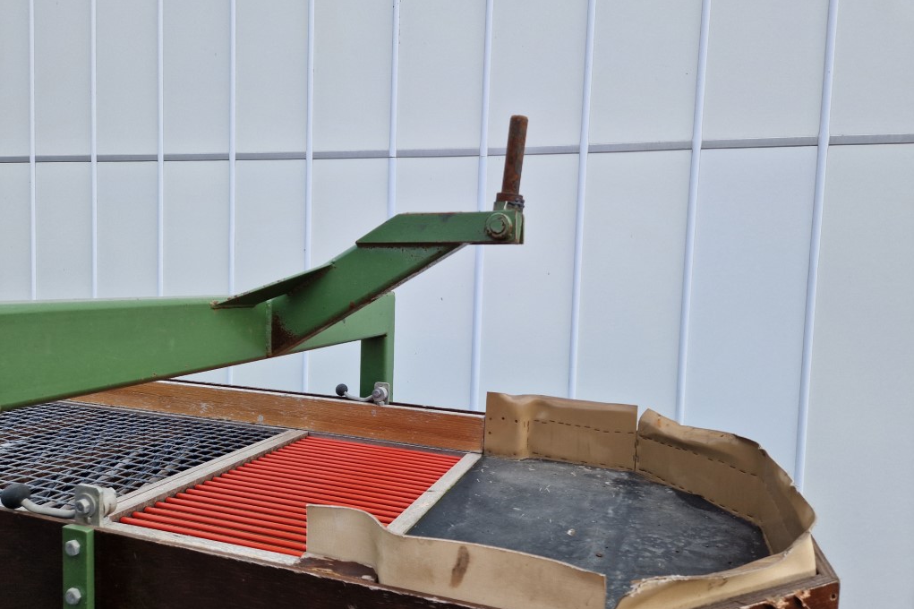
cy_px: 311
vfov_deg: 53.1
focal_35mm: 24
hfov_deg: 73.8
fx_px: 609
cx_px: 457
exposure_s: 1/858
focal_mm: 5.4
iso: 50
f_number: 1.8
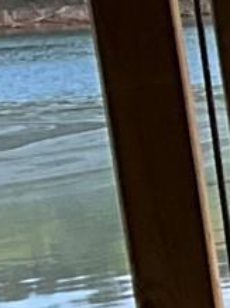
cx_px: 1340
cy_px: 287
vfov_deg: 7.2
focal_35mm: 273
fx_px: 2423
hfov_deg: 4.3
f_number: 1.8
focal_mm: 3
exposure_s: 1/435
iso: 25
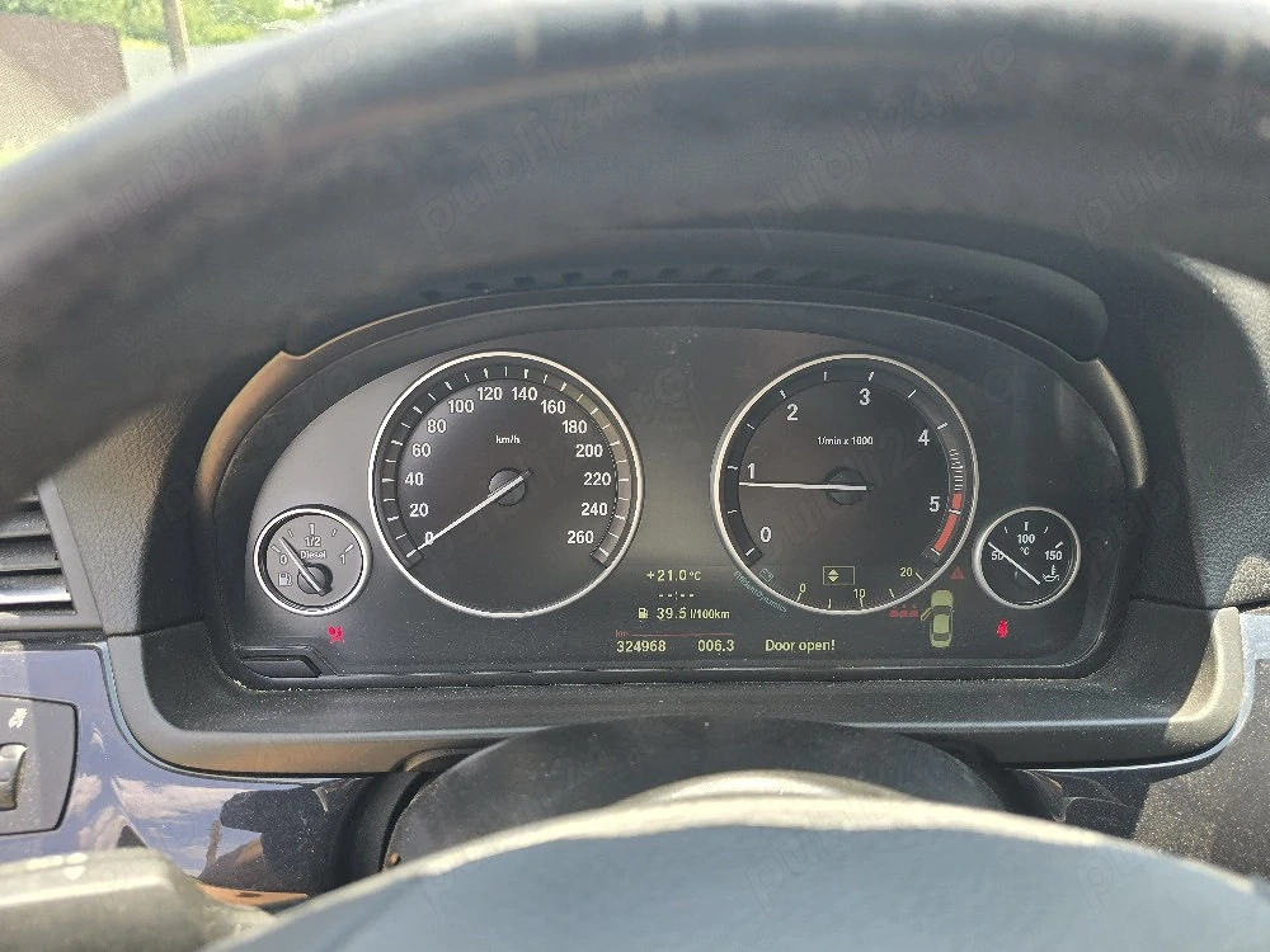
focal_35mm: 23
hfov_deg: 73.9
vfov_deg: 58.9
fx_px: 844
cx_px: 635
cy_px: 476
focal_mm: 6.3
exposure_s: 1/182
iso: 32
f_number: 1.7
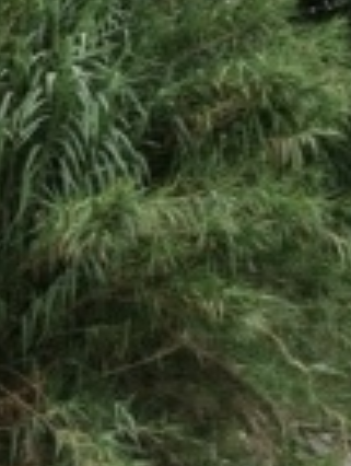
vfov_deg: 8.3
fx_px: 3181
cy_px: 515
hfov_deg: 6.1
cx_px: -440
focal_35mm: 236
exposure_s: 1/800
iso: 125
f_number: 2.8
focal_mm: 14.2
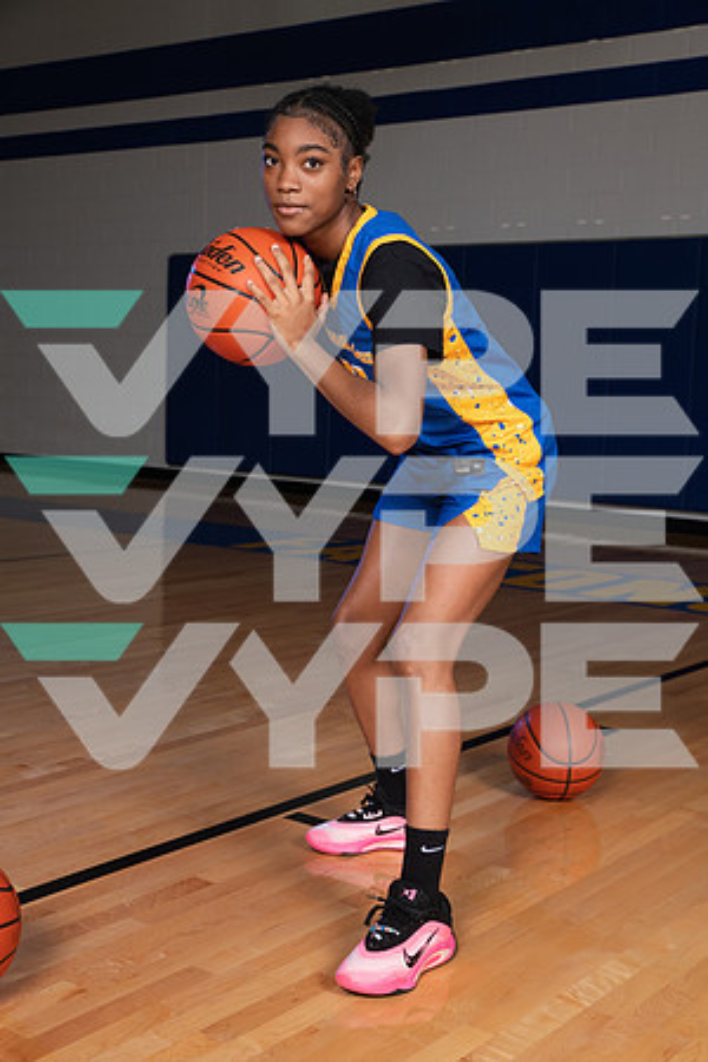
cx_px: 354
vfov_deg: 41.1
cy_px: 531
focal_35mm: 48
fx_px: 1416
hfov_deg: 28.1
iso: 500
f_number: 7.1
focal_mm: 48
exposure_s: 1/320
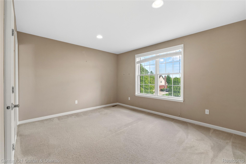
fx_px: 102
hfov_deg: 100.4
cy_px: 82
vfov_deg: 77.3
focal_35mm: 15
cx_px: 123
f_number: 8
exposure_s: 1/4
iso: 1250
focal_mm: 10
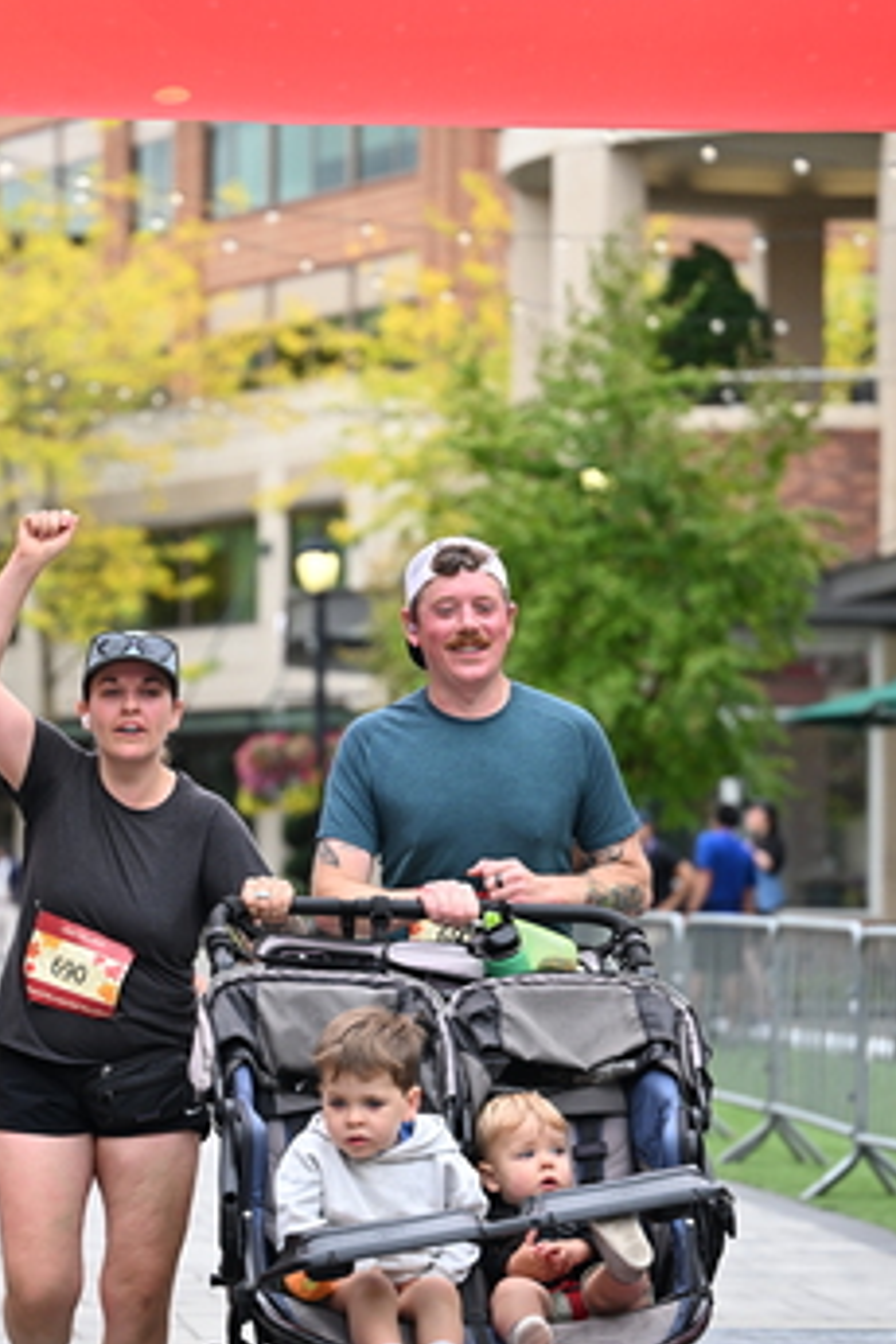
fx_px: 5114
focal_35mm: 137
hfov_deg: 10.0
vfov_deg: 15.0
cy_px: 736
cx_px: 298
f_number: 2.8
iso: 640
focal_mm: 86
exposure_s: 1/2000
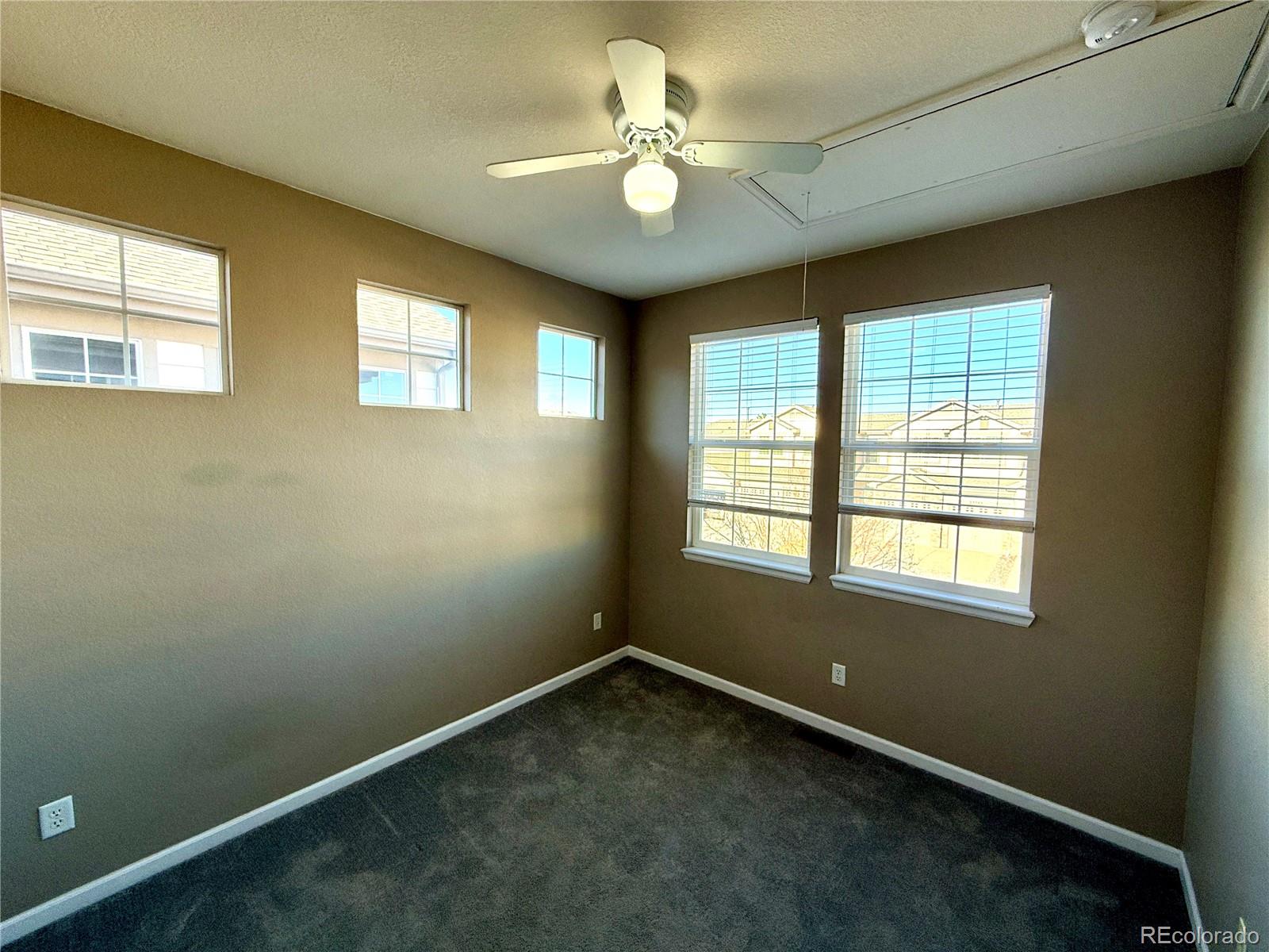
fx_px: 513
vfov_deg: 85.7
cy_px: 476
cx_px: 634
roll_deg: -0.9
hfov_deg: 102.1
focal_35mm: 14
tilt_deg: -3.6
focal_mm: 2.22
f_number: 2.2
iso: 64
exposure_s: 1/189
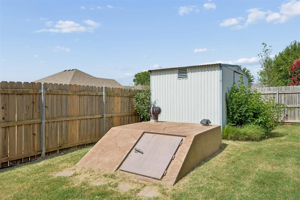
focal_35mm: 25
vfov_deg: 51.3
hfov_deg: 71.5
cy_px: 100
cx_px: 150
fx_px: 208
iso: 200
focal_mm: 25
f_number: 8
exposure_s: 1/1600
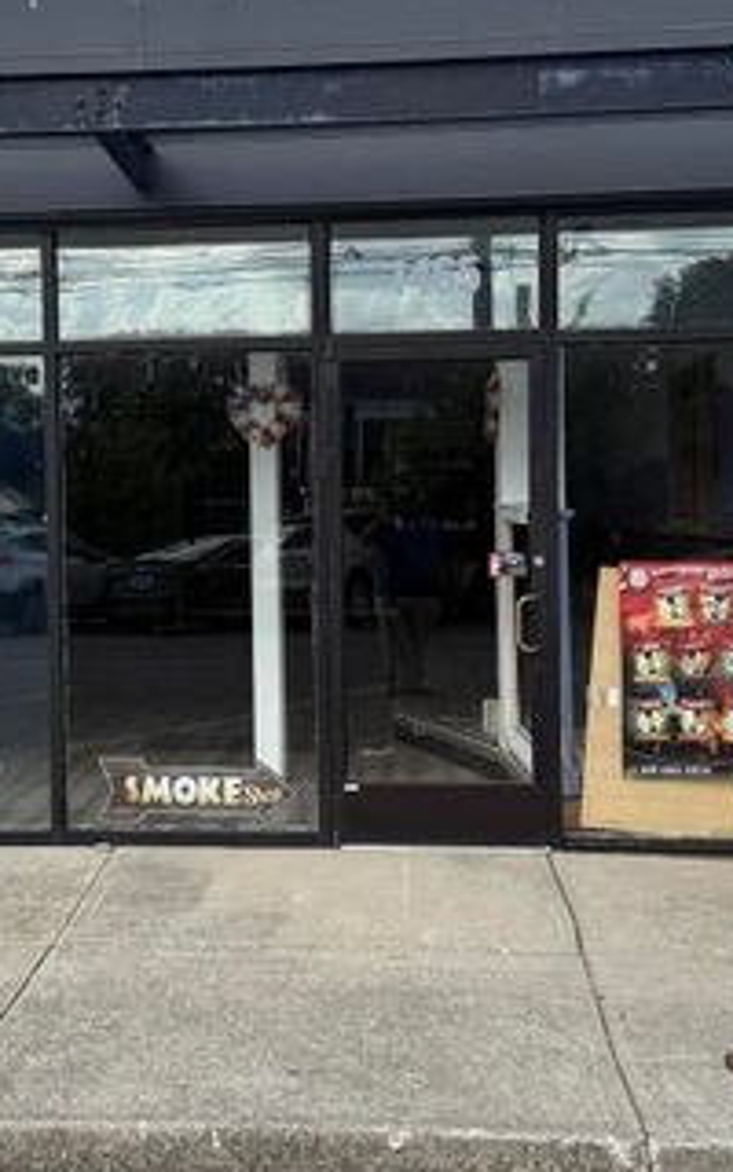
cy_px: 559
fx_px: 1694
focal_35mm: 53
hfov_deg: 24.3
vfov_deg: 38.2
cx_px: 231
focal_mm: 6.76
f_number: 1.78
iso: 100
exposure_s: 1/2370
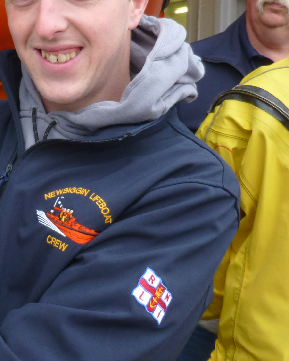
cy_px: 164
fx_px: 727
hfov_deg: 21.9
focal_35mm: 68
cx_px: 24
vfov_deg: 27.9
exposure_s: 1/80
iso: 100
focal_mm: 4.3
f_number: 3.3
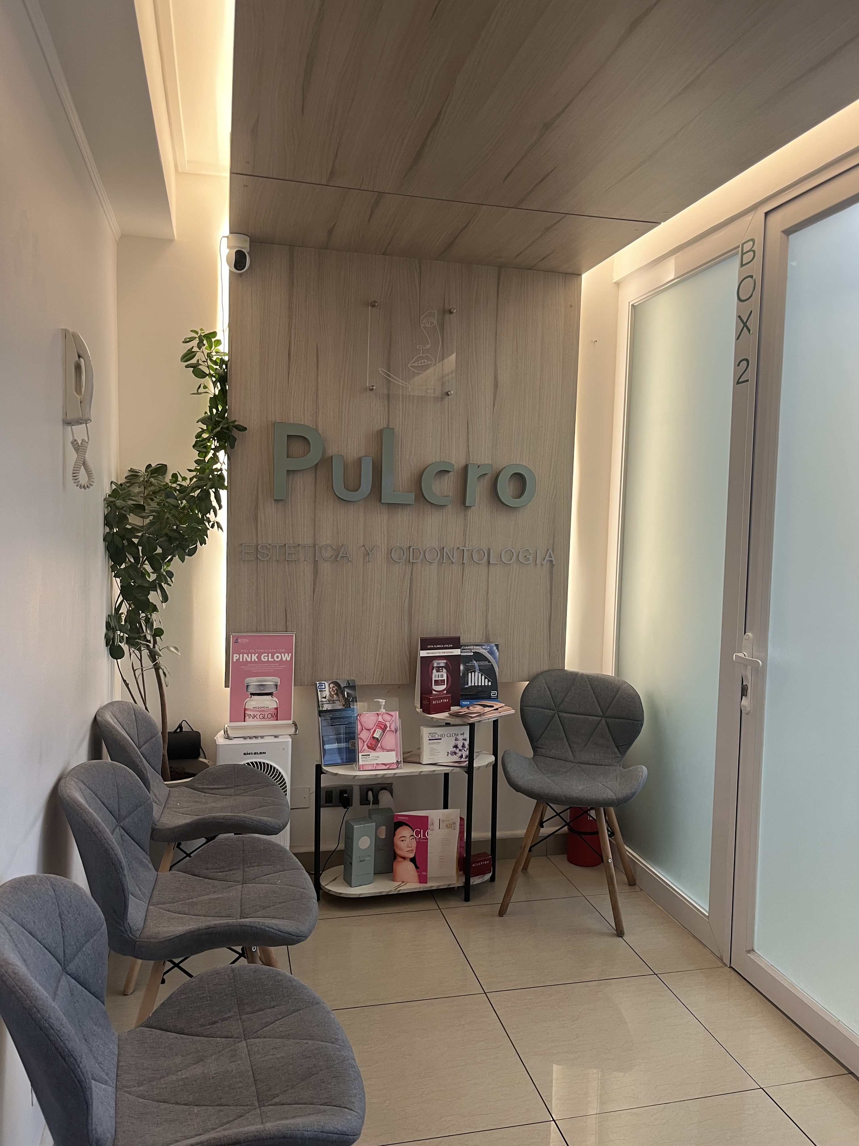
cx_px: 430
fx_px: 860
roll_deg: -0.7
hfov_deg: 53.1
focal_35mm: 26
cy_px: 573
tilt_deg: -4.7
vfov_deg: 67.3
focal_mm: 5.1
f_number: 1.6
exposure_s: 1/50
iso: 100
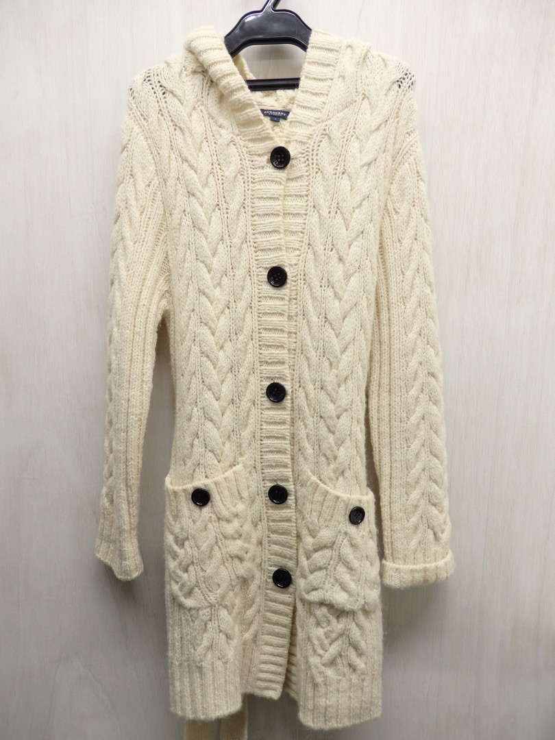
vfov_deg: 69.4
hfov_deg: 54.9
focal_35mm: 25
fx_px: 534
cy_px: 370
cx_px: 278
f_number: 3
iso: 125
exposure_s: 1/20
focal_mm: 4.5
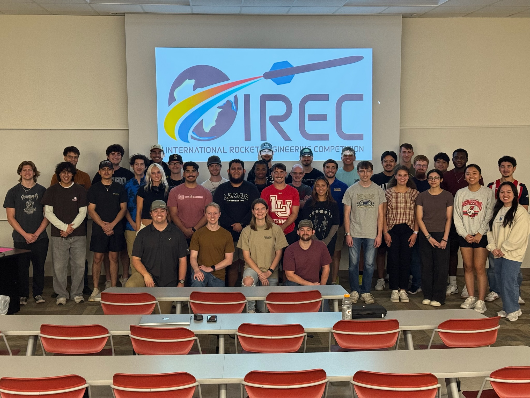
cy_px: 199
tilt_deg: -6.9
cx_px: 265
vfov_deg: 30.3
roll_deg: +0.1
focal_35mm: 48
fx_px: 735
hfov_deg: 39.7
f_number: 1.78
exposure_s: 1/50
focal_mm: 6.76
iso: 250
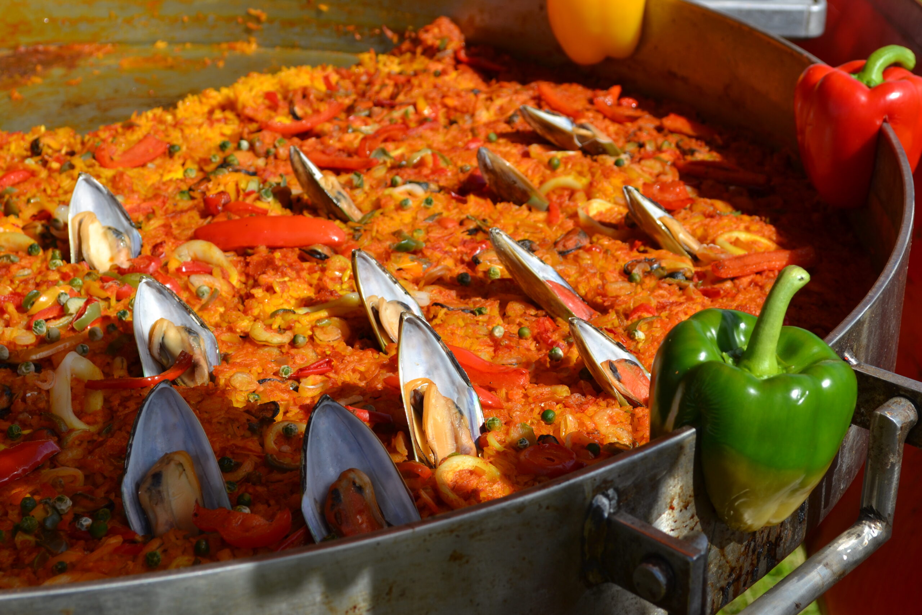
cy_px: 308
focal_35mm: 72
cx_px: 461
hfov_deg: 28.1
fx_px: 1844
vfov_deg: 18.9
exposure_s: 1/320
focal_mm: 48
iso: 100
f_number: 9
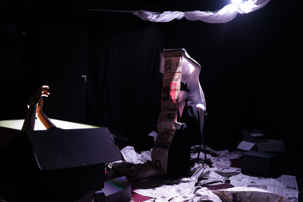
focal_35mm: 31
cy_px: 101
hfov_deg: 60.1
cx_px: 152
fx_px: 262
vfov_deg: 42.2
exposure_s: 1/40
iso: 4000
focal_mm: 31.1
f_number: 2.8
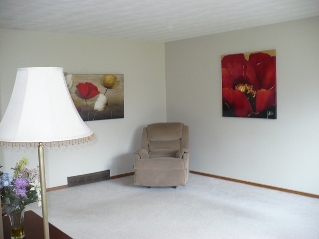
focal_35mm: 37
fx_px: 341
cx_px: 160
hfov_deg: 50.1
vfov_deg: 38.7
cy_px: 120
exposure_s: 1/30
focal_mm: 6.1
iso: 200
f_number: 2.8
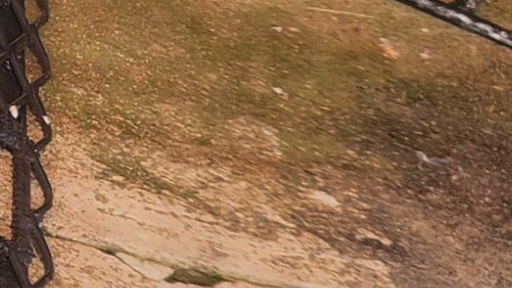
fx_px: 2375
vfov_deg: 6.7
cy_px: -318
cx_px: -933
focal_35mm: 175
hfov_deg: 9.9
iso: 20
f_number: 1.8
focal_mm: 5.4
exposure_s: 1/180
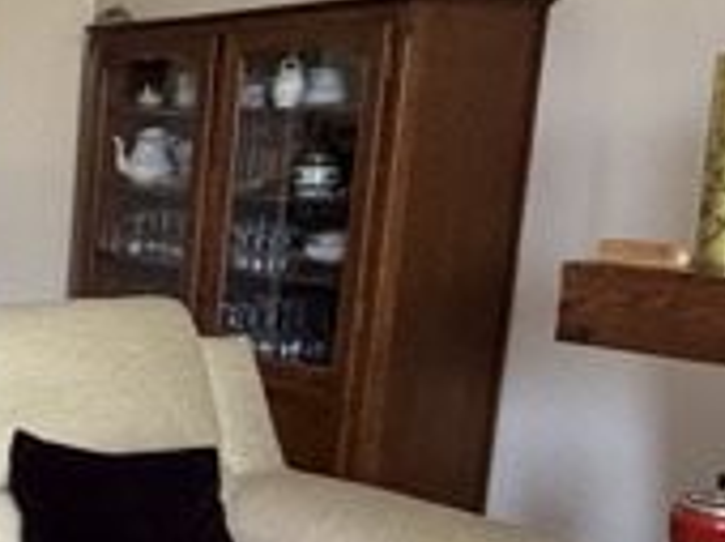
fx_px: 1380
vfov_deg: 22.1
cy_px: 358
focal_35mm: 66
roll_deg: -0.1
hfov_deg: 22.1
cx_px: -469
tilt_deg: -9.2
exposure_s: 1/87
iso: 320
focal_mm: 2.22
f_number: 2.2
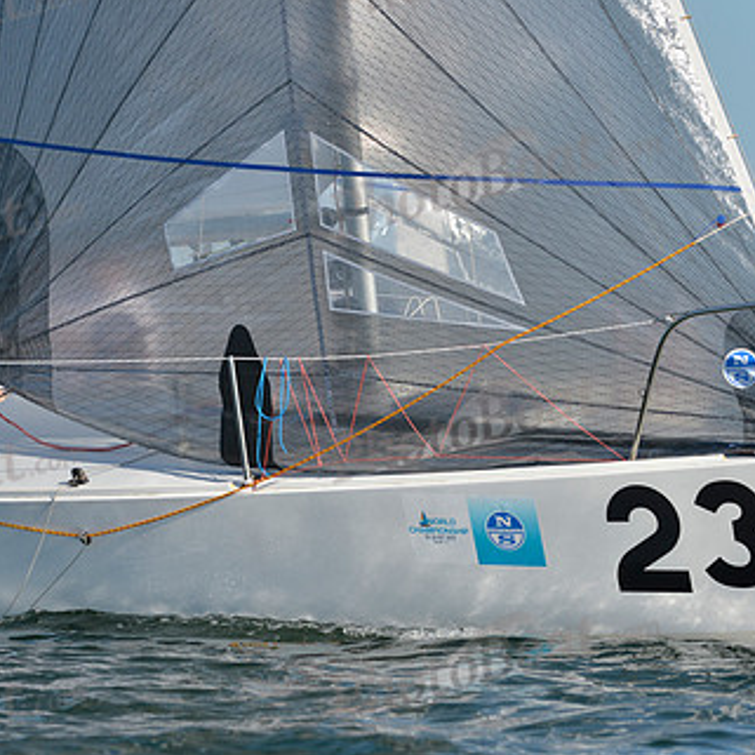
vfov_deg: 4.4
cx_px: 209
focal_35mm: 399
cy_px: 333
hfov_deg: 4.4
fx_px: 9846
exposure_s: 1/1000
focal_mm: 260
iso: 200
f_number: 6.3
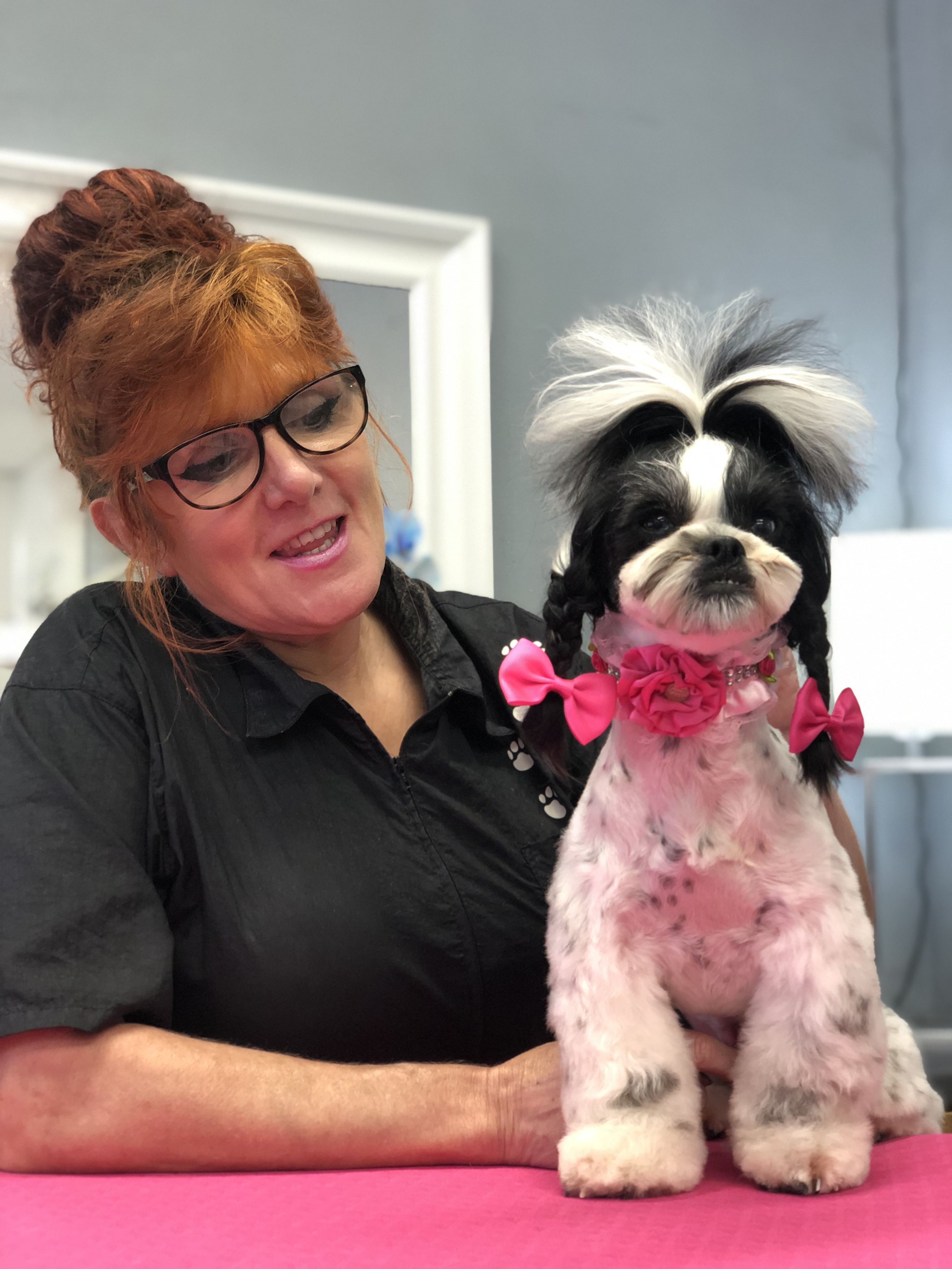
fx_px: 1907
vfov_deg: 36.8
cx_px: 476
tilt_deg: +6.7
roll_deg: -0.5
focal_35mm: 52
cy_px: 634
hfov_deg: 28.0
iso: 100
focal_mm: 6
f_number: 2.4
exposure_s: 1/50
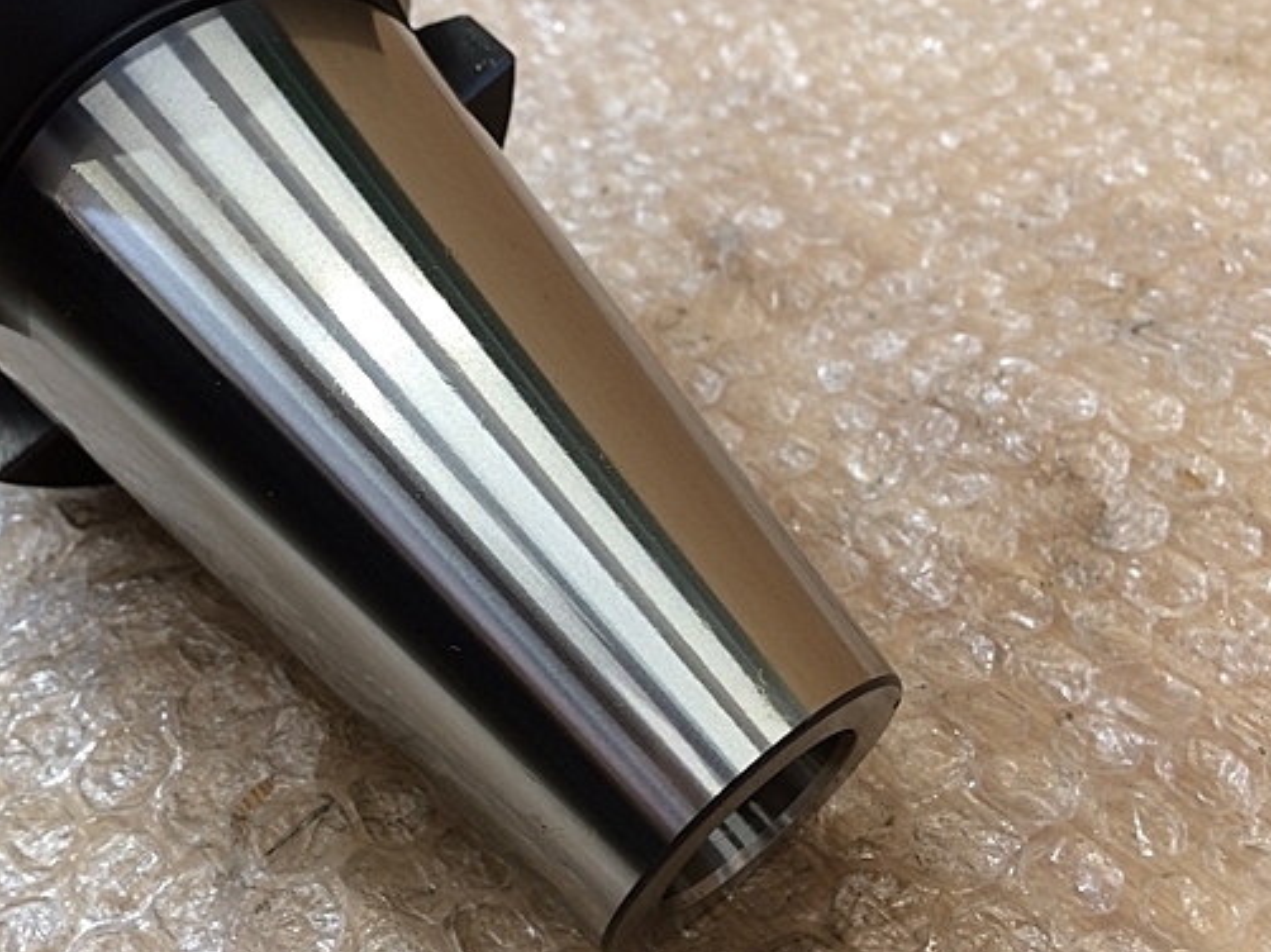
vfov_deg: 38.5
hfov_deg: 49.9
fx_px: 1358
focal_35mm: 37
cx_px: 524
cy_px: 380
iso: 40
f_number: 2.2
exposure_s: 1/30
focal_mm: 4.15
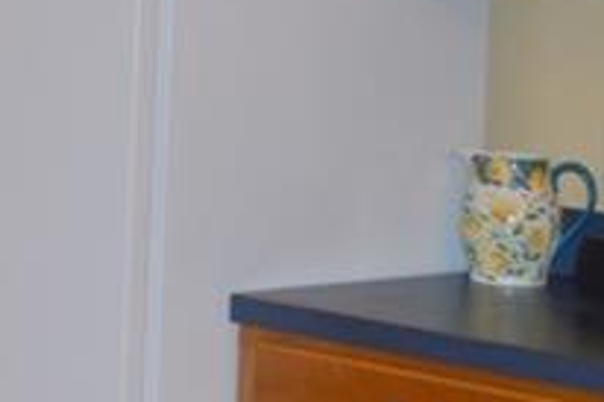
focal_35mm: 179
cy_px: -173
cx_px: -680
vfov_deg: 7.5
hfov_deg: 10.4
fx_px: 3001
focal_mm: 24
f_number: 4
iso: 500
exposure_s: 1/60
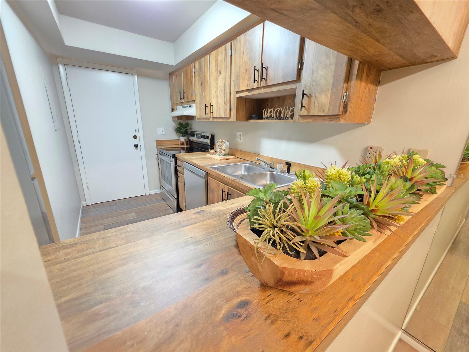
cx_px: 234
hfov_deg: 106.2
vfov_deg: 89.9
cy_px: 176
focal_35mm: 13
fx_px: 176
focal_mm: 2.2
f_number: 1.9
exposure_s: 1/60
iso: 1000
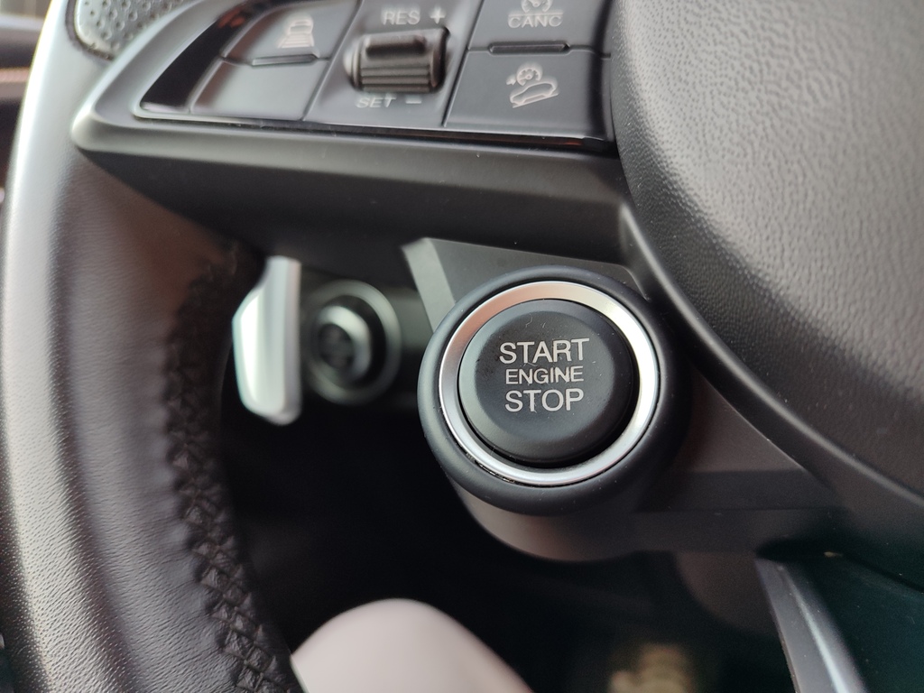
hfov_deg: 69.4
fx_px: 667
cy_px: 346
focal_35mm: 25
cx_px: 462
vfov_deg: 54.9
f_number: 1.89
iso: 197
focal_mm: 5.95
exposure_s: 1/50
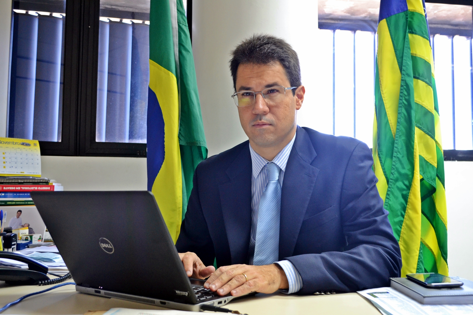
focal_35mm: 39
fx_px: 512
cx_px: 236
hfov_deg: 49.5
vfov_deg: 34.2
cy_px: 158
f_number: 4.2
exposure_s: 1/20
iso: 800
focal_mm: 26
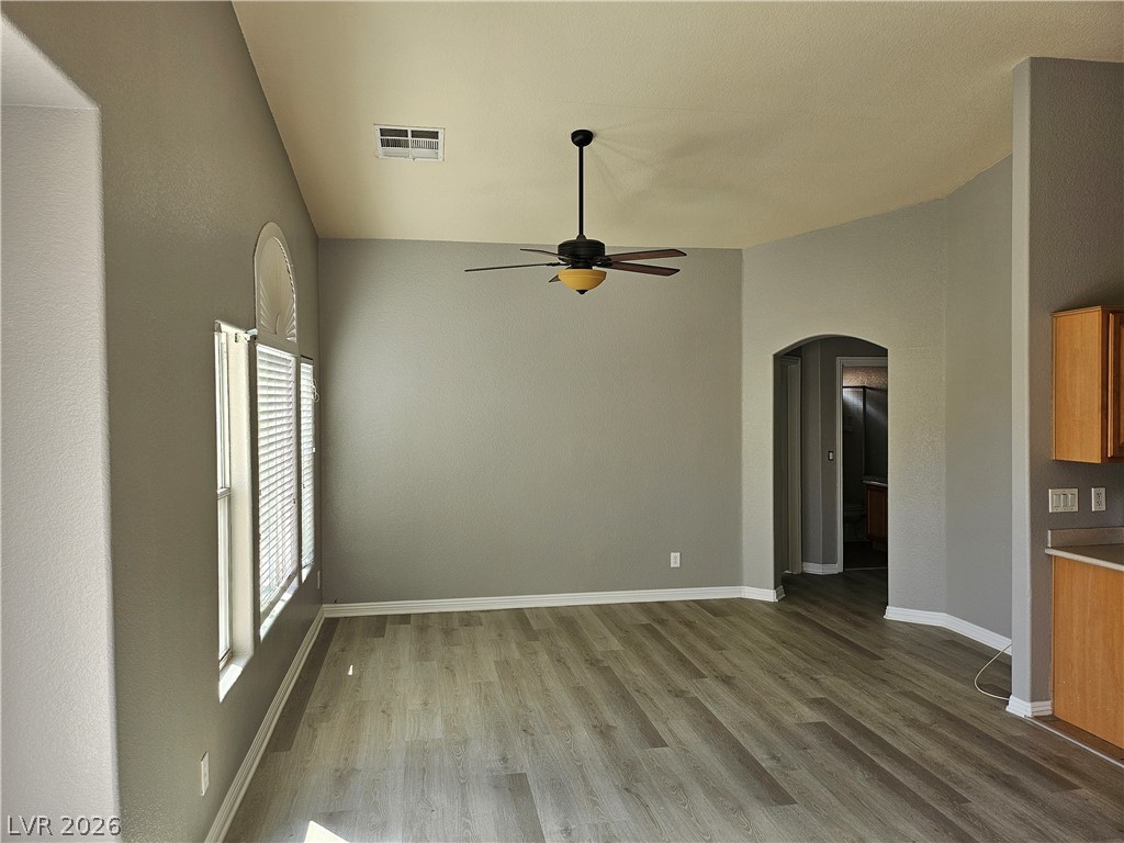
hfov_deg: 71.6
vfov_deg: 56.8
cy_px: 422
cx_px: 562
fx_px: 779
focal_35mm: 24
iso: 50
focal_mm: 5
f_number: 1.8
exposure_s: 1/120
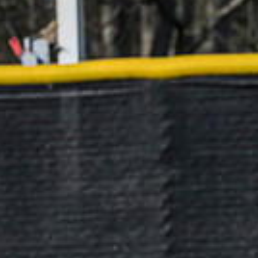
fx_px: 12353
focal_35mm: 1465
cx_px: 384
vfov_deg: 1.2
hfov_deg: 1.2
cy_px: 287
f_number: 6.3
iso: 400
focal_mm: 162
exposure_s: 1/1600
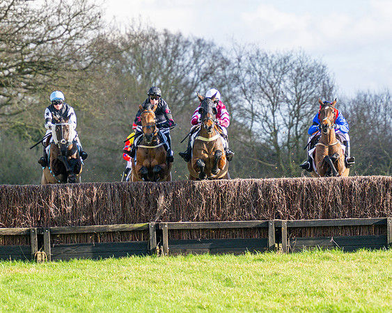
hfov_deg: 5.2
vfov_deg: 4.2
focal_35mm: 369
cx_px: 215
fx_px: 4285
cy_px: 183
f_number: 4
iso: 400
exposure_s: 1/1600
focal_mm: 175
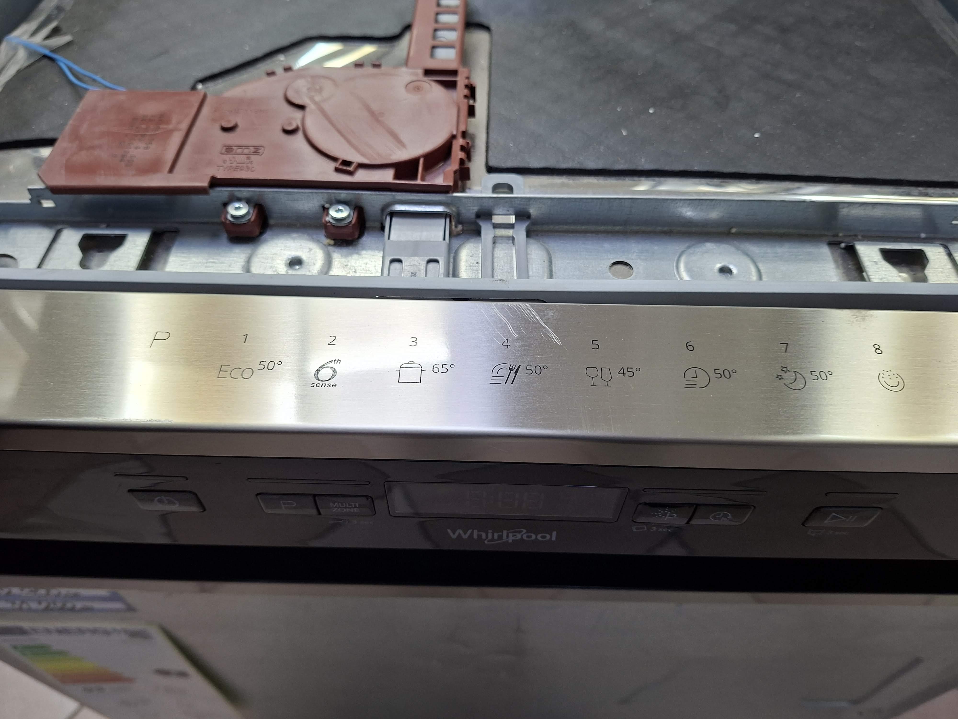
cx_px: 479
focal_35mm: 23
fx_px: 637
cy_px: 360
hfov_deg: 73.9
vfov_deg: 58.9
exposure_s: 1/60
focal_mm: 5.54
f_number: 1.8
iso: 160
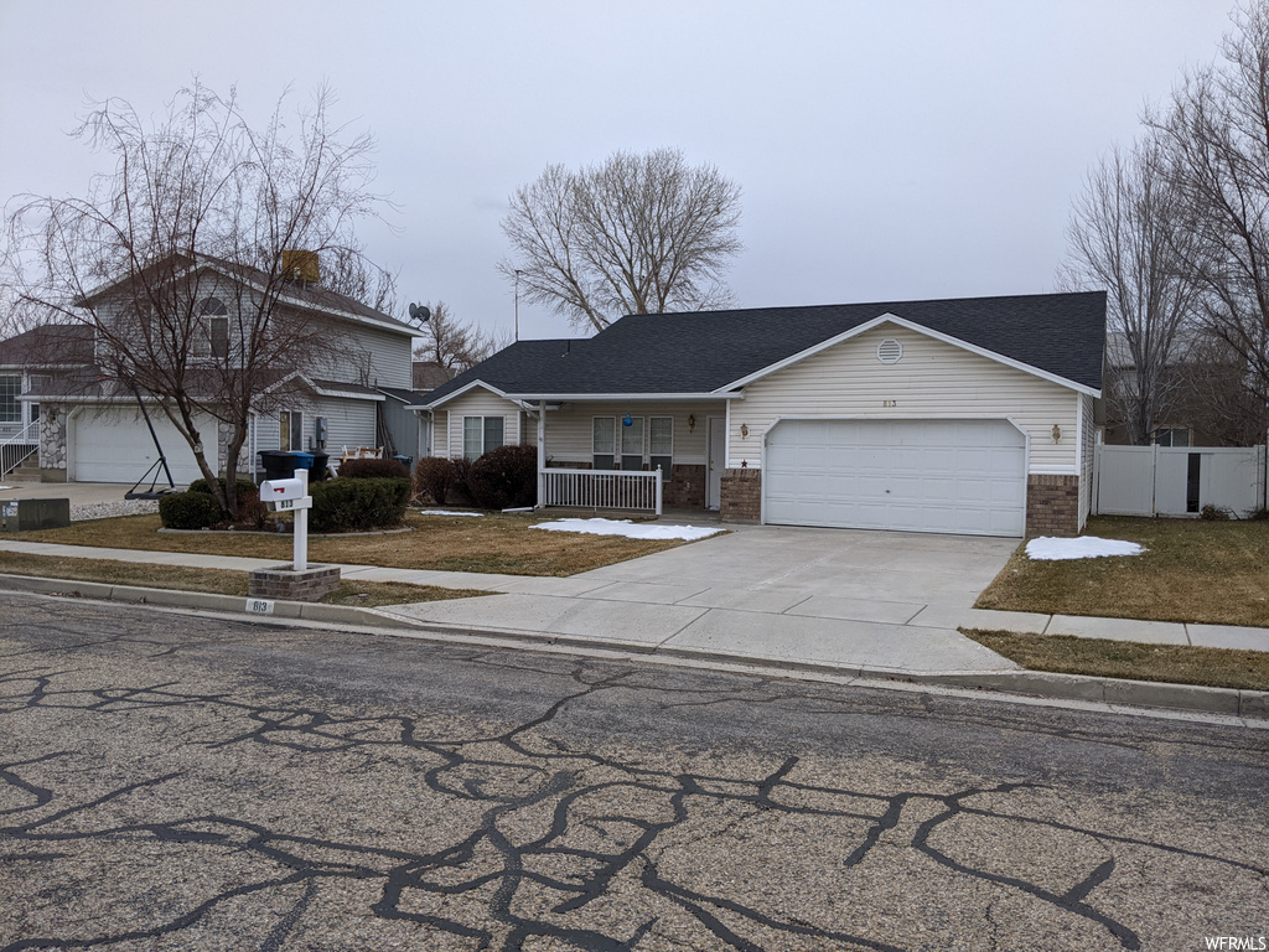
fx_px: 990
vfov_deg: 51.4
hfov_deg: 65.3
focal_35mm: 27
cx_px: 634
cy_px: 476
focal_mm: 4.44
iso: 64
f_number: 1.8
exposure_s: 1/2132
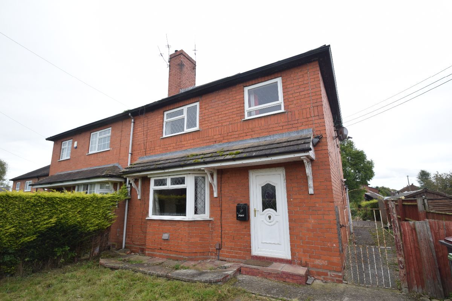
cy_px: 150
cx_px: 226
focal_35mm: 16
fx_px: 207
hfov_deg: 95.0
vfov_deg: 72.1
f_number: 8
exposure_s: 1/250
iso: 400
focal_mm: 11
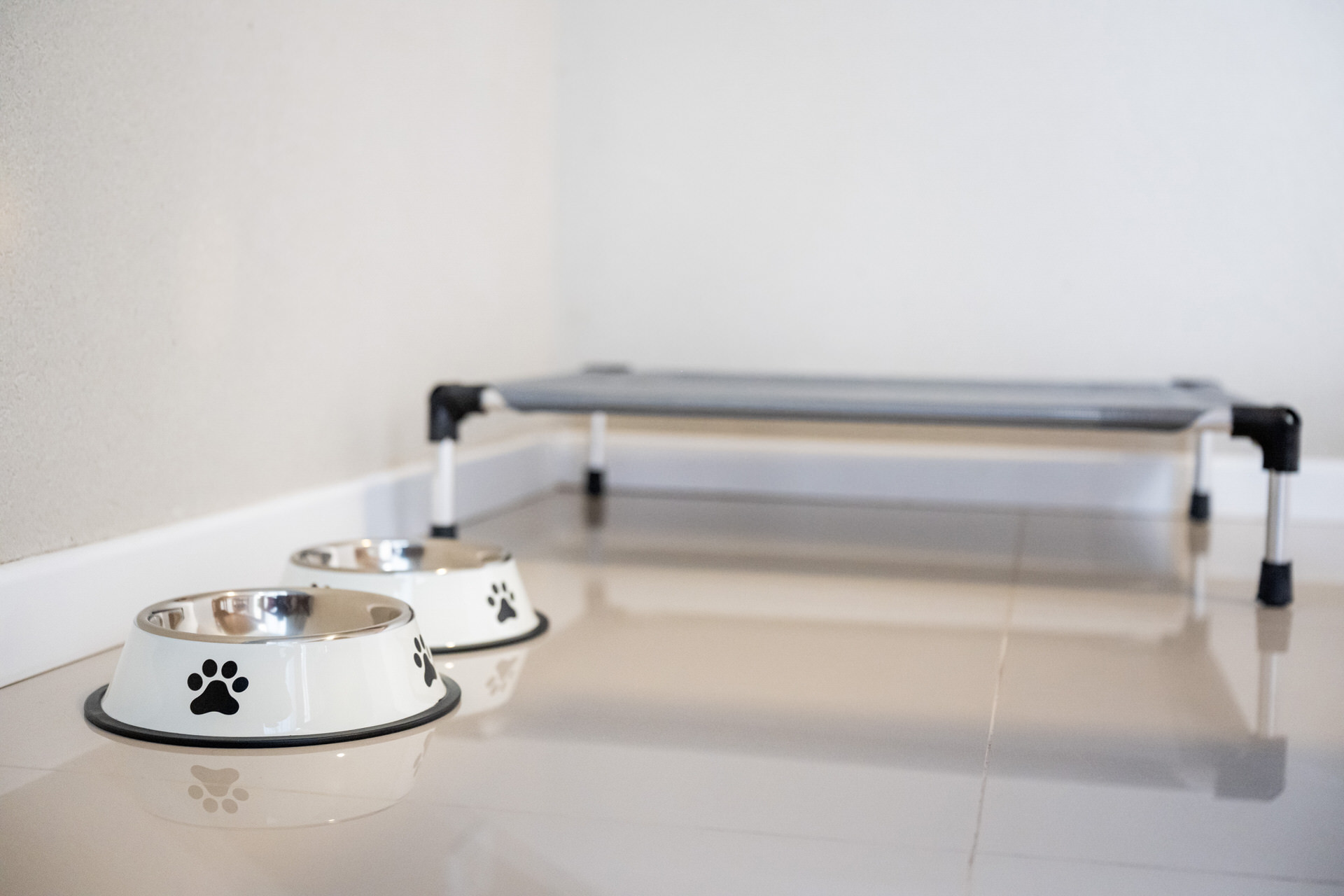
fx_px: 1605
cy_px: 448
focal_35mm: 43
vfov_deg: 31.2
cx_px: 672
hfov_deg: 45.4
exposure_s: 1/320
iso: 4000
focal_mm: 43
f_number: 2.8
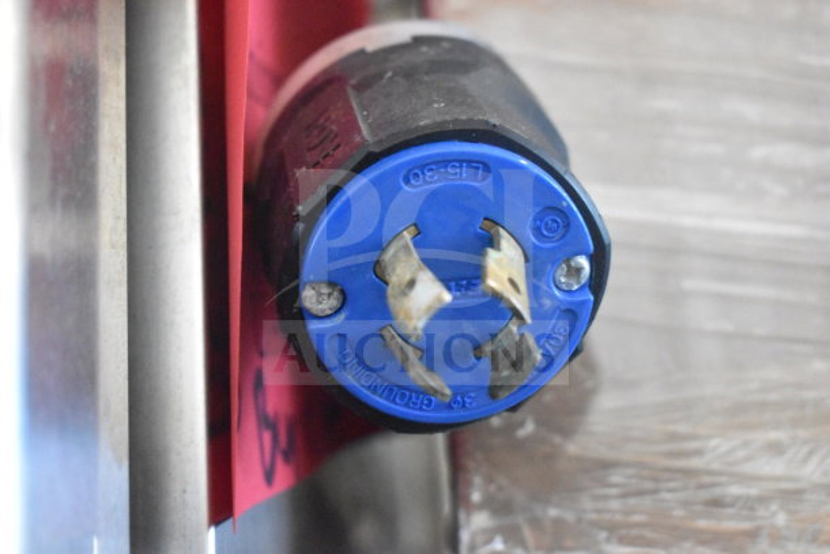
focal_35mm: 63
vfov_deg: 21.6
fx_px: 1453
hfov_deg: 31.9
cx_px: 415
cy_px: 277
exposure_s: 1/60
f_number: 5
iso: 12800
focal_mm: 42
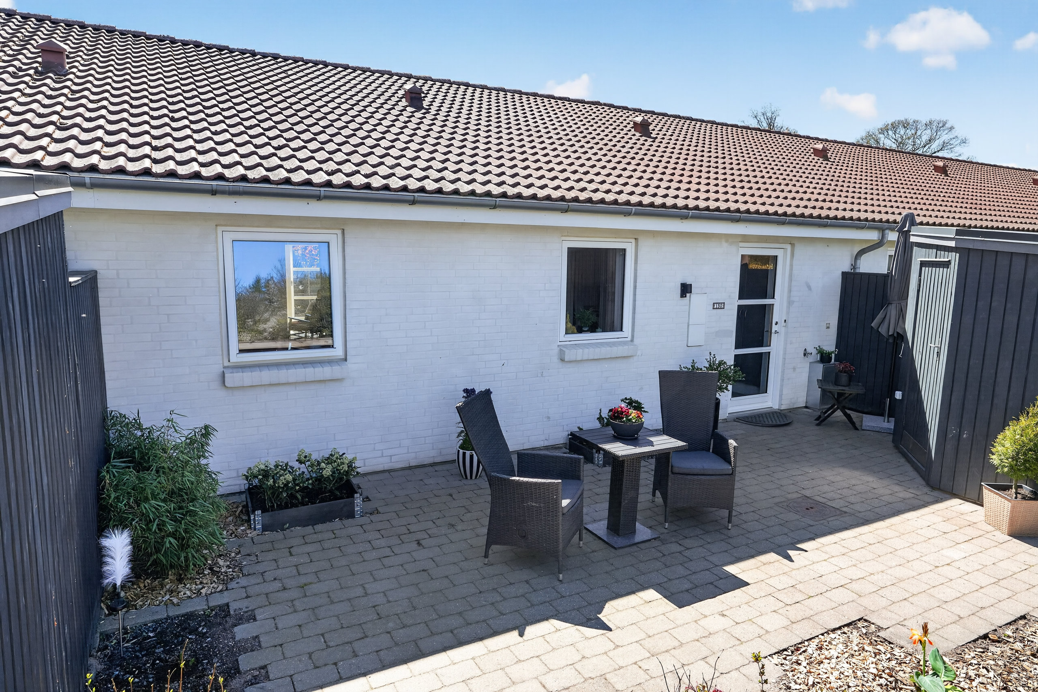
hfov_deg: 78.6
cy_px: 346
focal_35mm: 22
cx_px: 519
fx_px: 634
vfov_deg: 57.2
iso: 400
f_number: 8
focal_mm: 22
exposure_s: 1/200
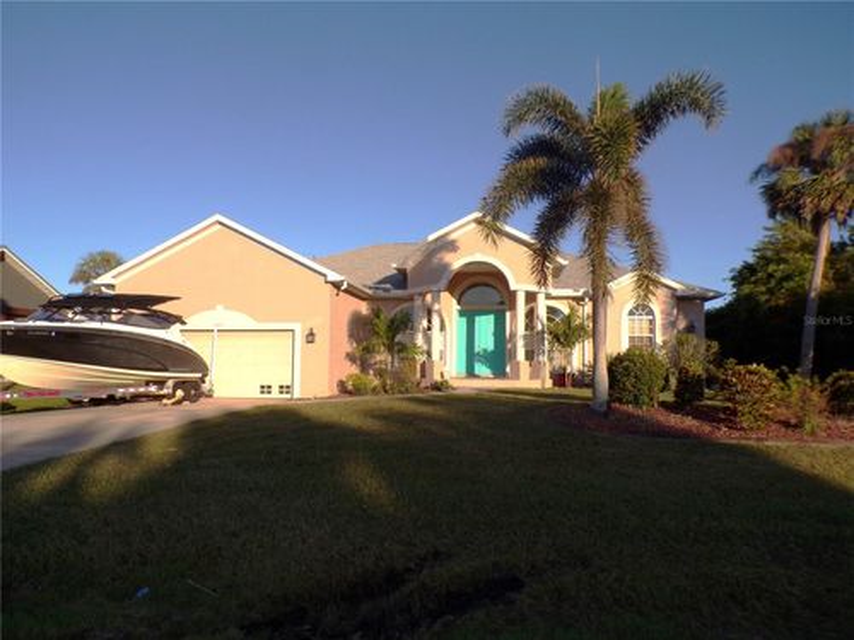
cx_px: 427
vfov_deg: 56.8
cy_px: 320
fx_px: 592
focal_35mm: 24
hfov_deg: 71.6
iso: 80
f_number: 5.8
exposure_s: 1/340
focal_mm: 4.3
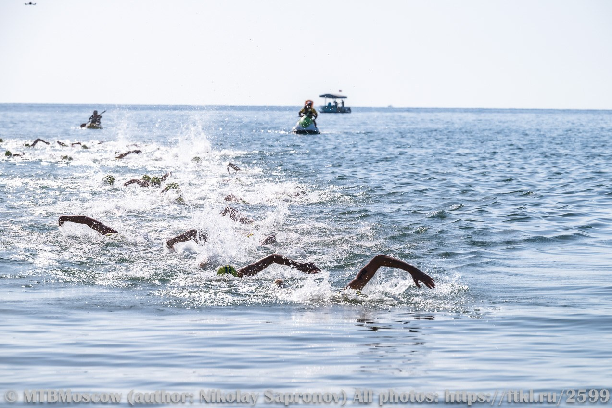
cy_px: 205
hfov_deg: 12.4
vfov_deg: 8.3
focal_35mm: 166
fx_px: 2822
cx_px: 307
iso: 200
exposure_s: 1/1600
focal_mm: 165
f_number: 8
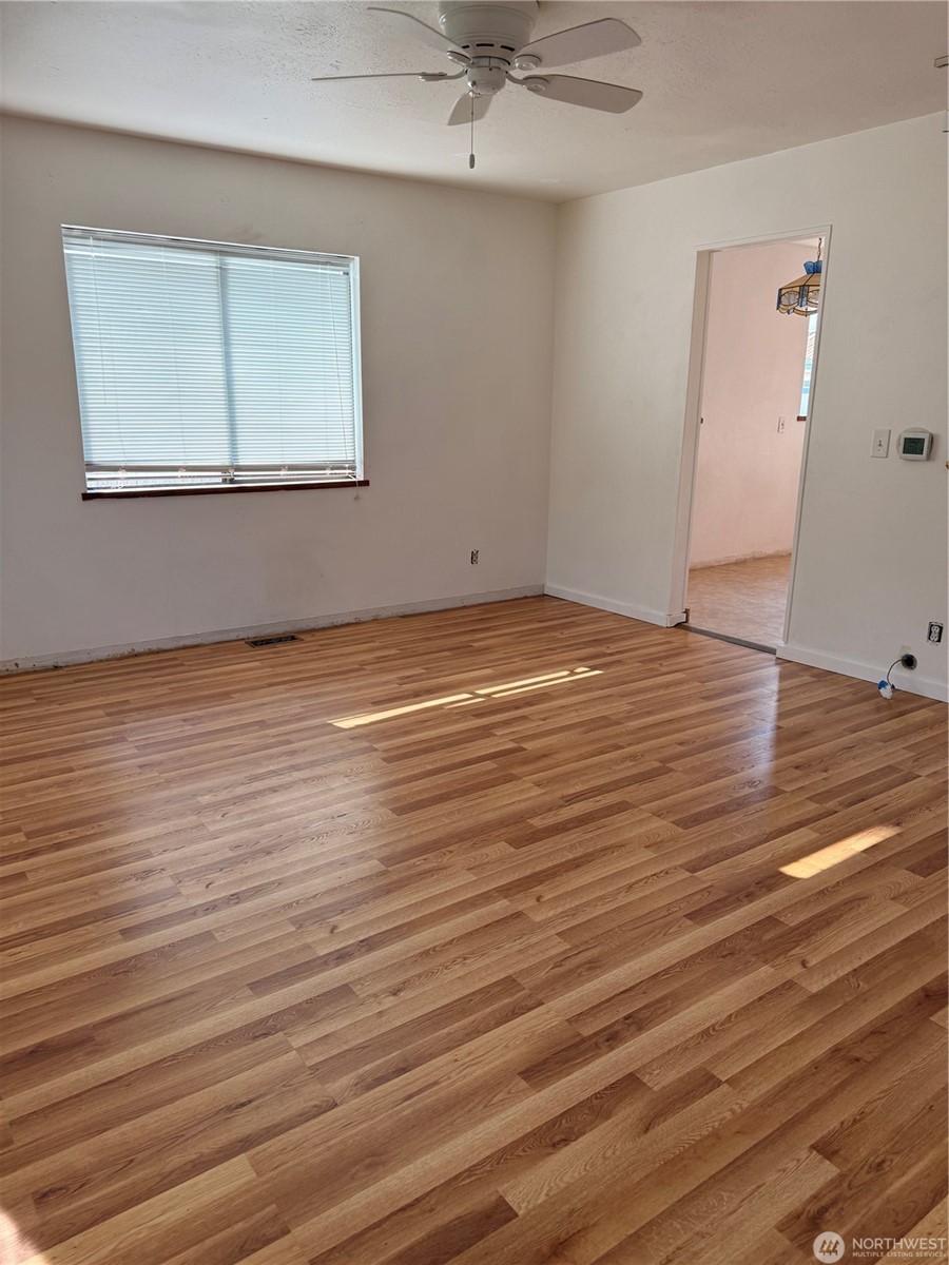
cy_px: 632
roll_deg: -1.0
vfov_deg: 71.6
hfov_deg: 56.8
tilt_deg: -14.8
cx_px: 474
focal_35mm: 24
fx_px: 877
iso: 100
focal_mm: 6.76
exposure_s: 1/287
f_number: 1.78
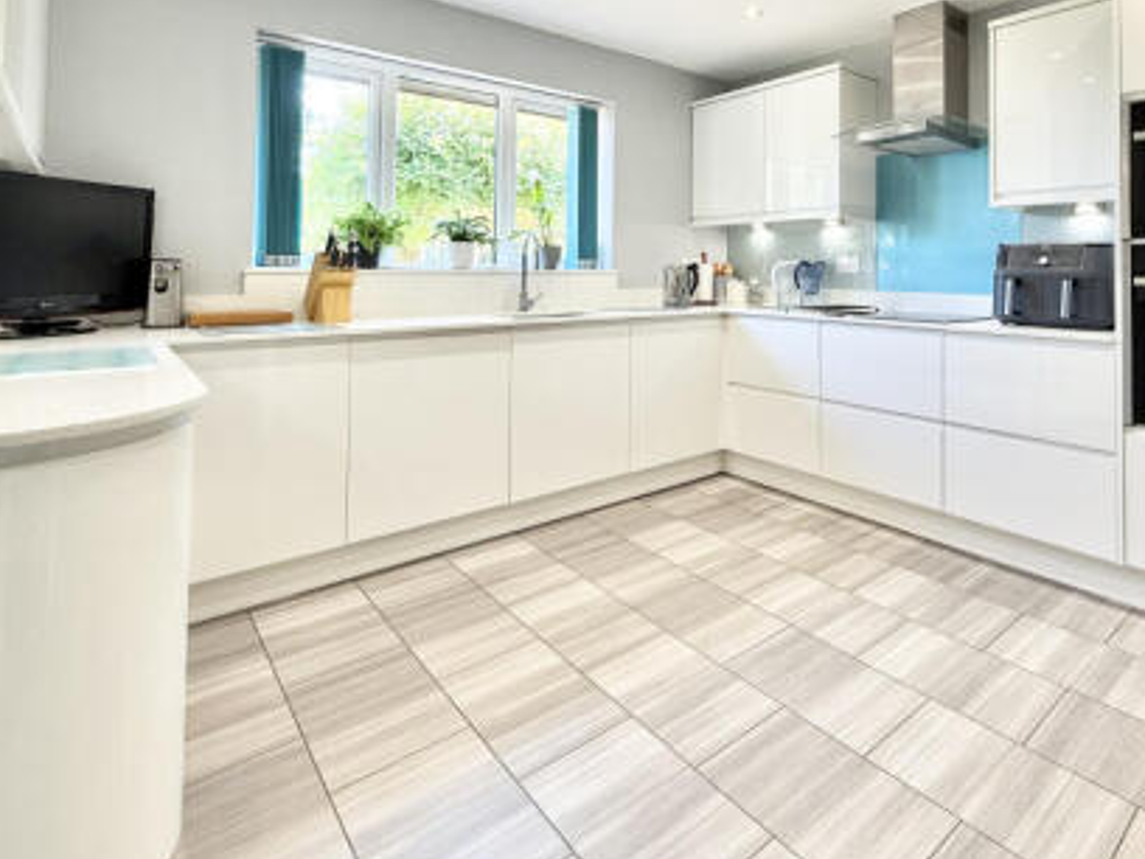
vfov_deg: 63.4
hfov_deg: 80.4
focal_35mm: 20
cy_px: 254
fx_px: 662
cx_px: 706
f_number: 2.2
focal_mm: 2.22
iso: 100
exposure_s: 1/100
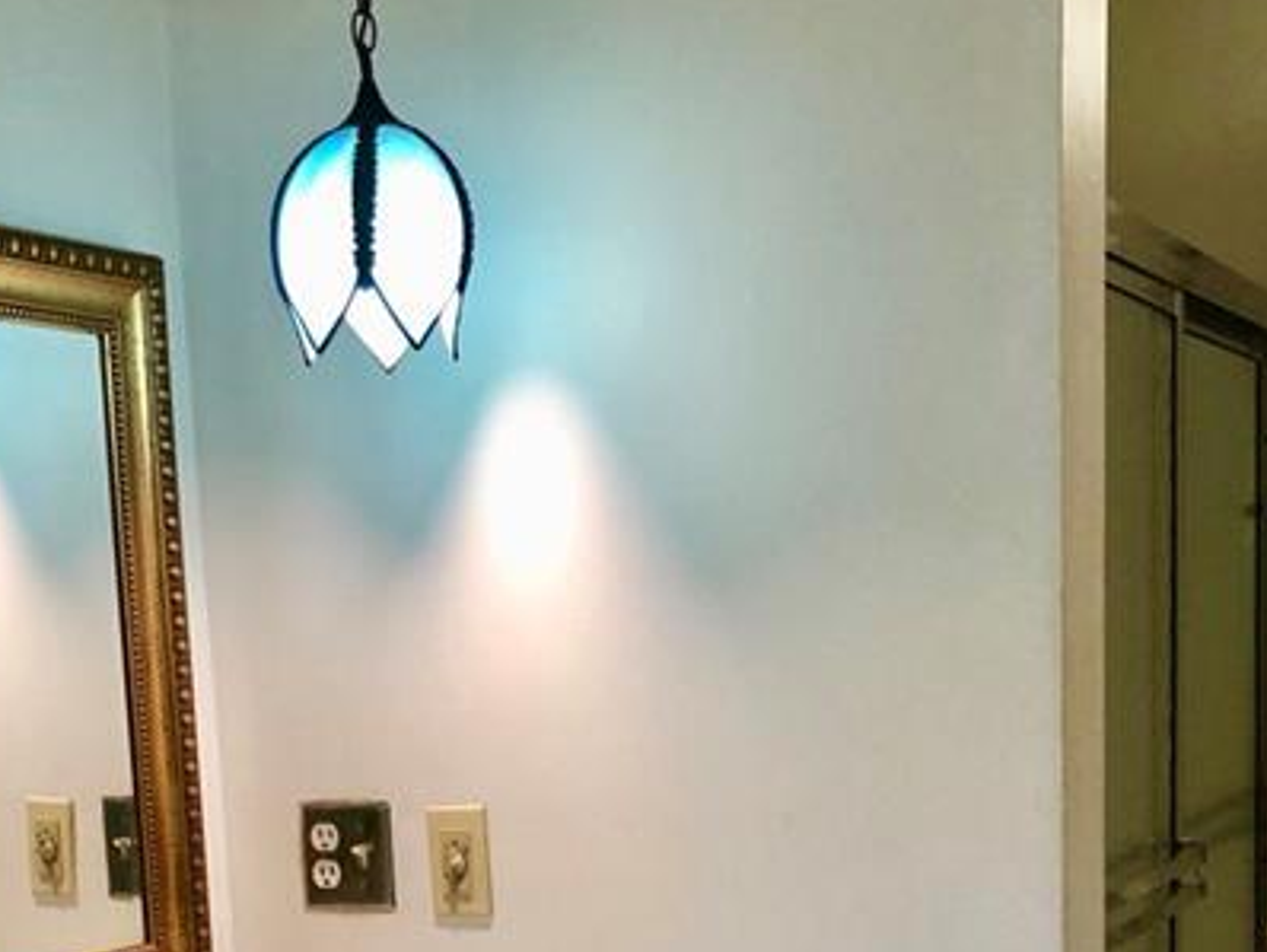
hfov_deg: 35.4
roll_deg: +2.8
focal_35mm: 54
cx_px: 516
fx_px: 1978
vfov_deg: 25.5
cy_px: 990
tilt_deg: -8.3
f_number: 1.8
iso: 32
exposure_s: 1/30
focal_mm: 3.99
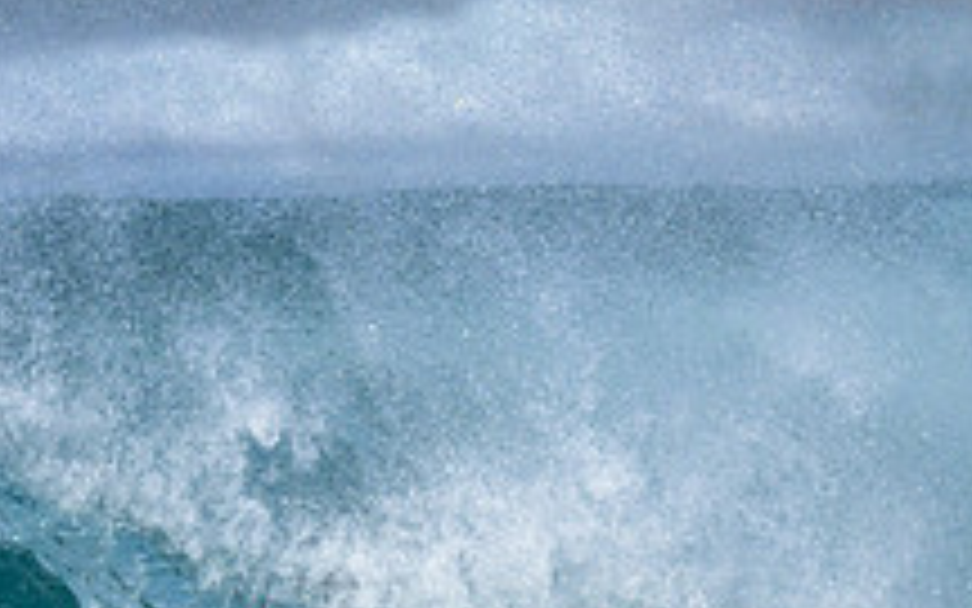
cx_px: 4
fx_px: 79735
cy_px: 805
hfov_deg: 0.7
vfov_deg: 0.4
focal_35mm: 3010
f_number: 6.3
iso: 280
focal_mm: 800
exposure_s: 1/2000
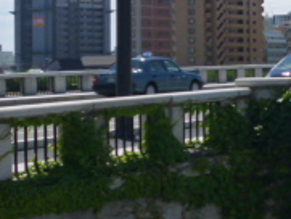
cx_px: 466
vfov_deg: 10.2
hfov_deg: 12.7
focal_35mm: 145
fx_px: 1220
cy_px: 16
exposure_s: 1/160
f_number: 11
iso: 160
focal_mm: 7.3
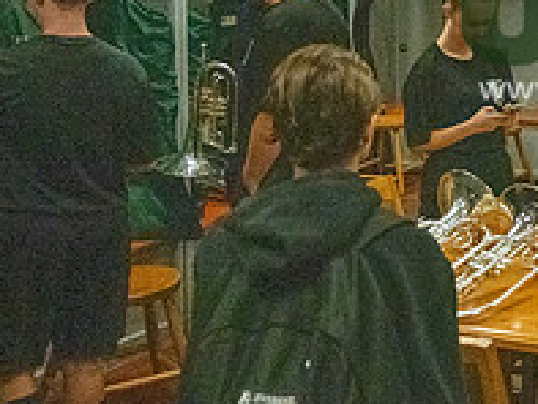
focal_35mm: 68
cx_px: 666
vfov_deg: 20.9
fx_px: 1057
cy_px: -7
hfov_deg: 25.3
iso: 32254
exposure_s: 1/3200
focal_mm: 24
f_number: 4
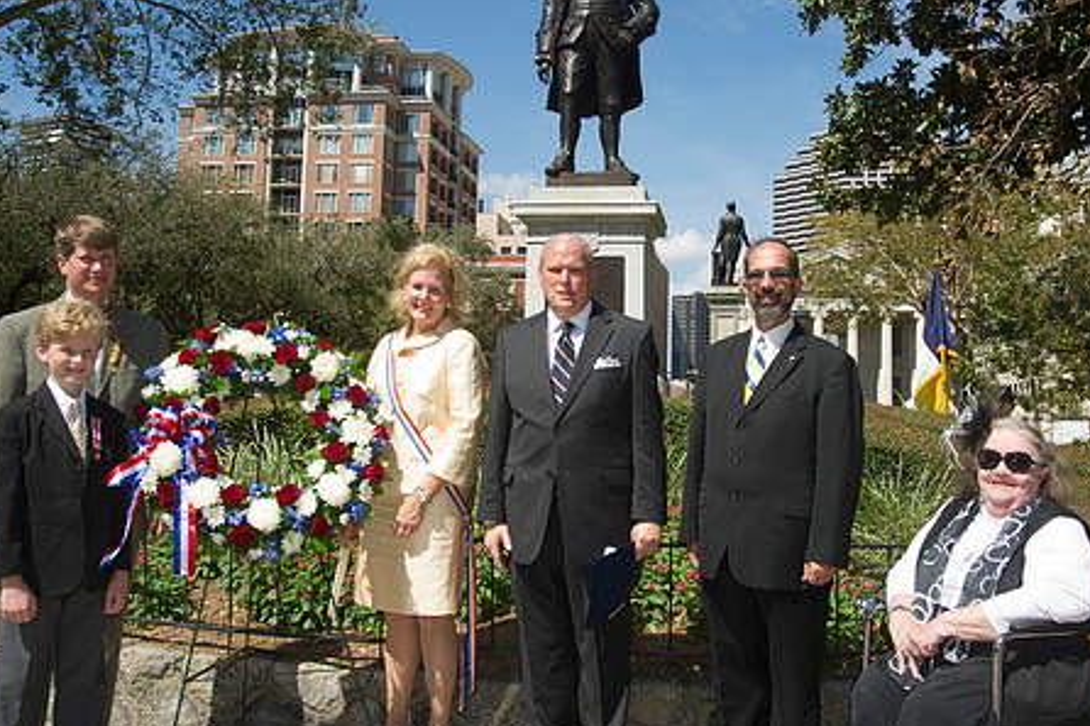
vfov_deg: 34.1
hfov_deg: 49.5
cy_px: 313
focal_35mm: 39
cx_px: 574
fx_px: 1180
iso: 200
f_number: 8
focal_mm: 30
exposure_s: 1/250
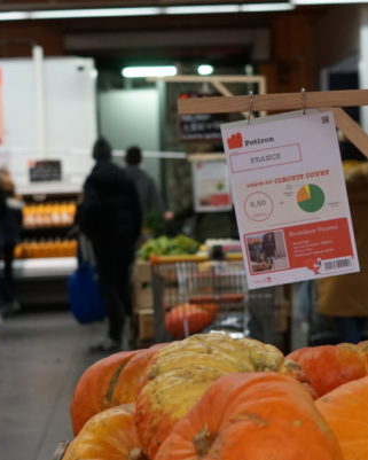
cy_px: 282
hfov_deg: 12.8
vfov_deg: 16.0
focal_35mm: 120
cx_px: 266
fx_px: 1633
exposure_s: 1/160
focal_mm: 50
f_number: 3.5
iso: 1600
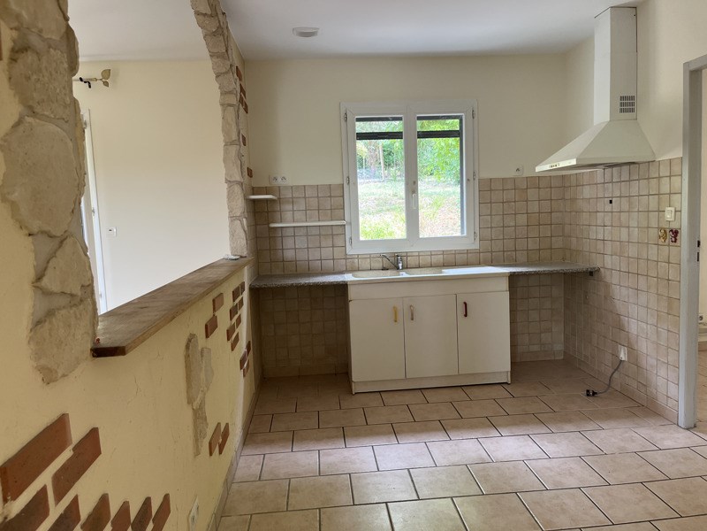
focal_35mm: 26
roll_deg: +3.0
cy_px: 266
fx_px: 531
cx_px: 354
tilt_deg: -5.2
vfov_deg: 53.1
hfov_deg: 67.3
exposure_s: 1/102
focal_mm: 5.1
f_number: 1.6
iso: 125
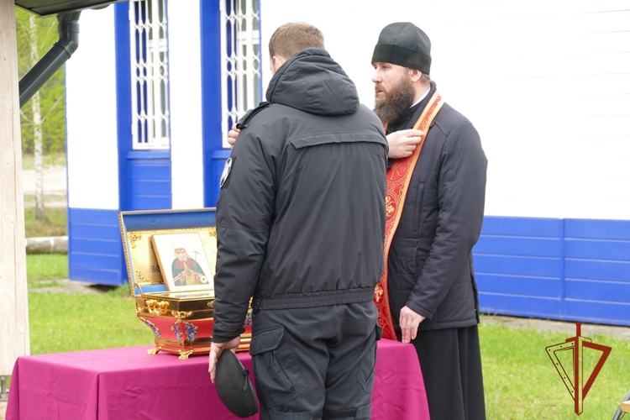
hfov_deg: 14.3
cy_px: 210
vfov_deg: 9.5
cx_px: 315
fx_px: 2520
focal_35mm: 144
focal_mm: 52.4
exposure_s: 1/125
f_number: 3.9
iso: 125
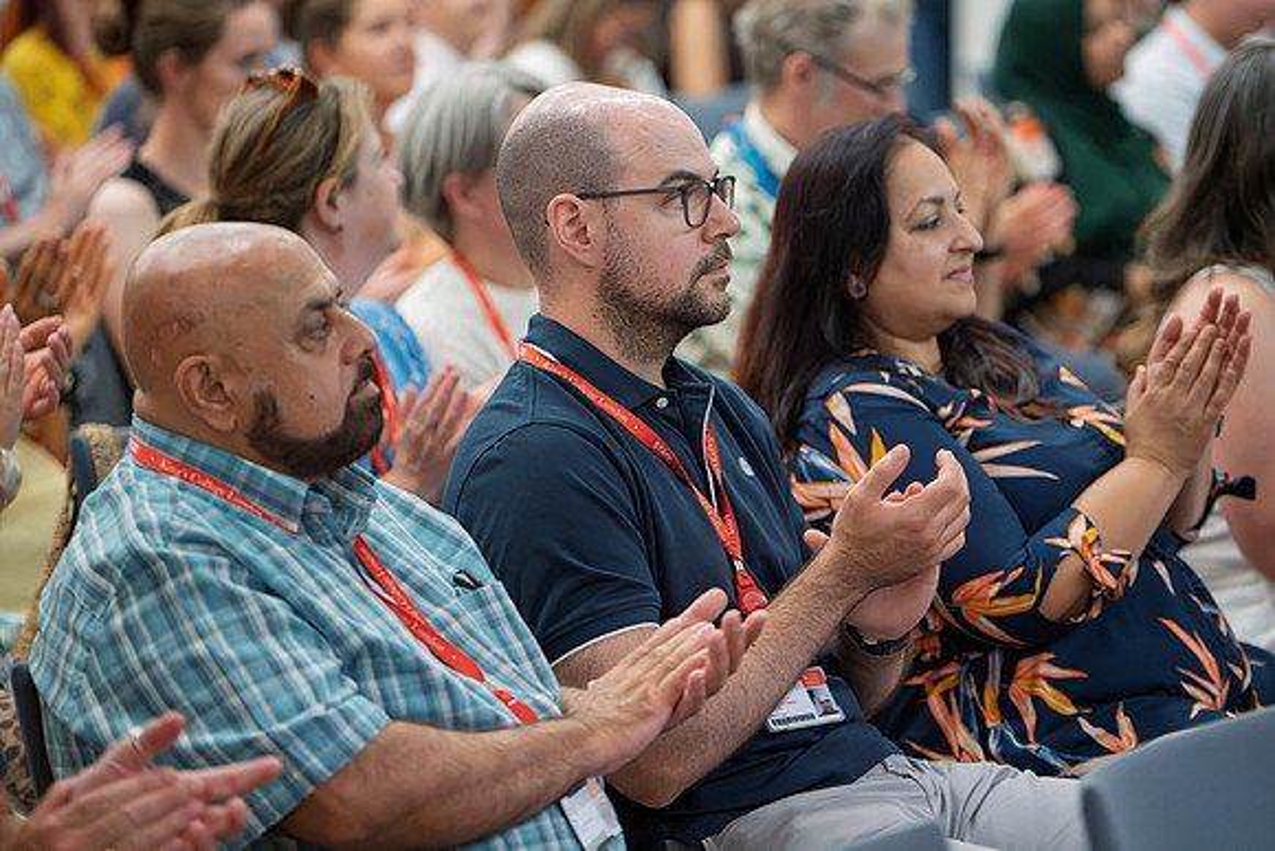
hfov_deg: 12.9
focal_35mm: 159
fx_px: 5634
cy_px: 350
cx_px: 751
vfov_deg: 8.6
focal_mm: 135
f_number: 2.8
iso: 6400
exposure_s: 1/250
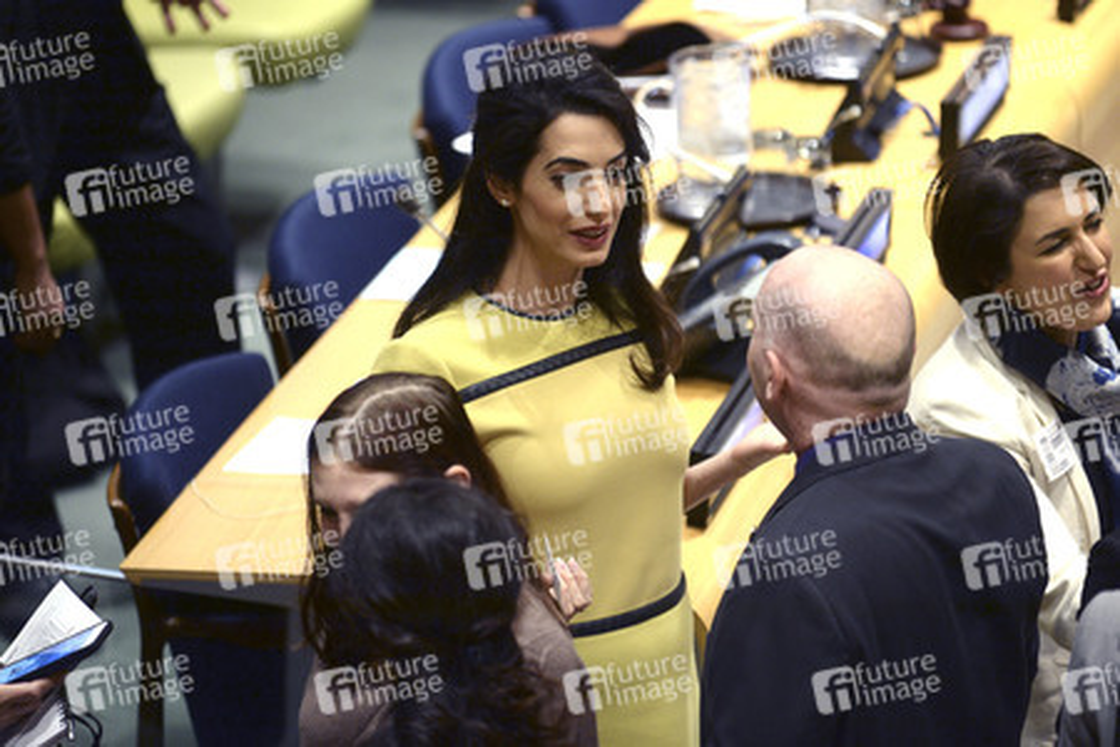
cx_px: 560
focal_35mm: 200
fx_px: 6222
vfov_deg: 6.9
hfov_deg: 10.3
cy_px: 374
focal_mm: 200
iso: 2000
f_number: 2.8
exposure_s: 1/125
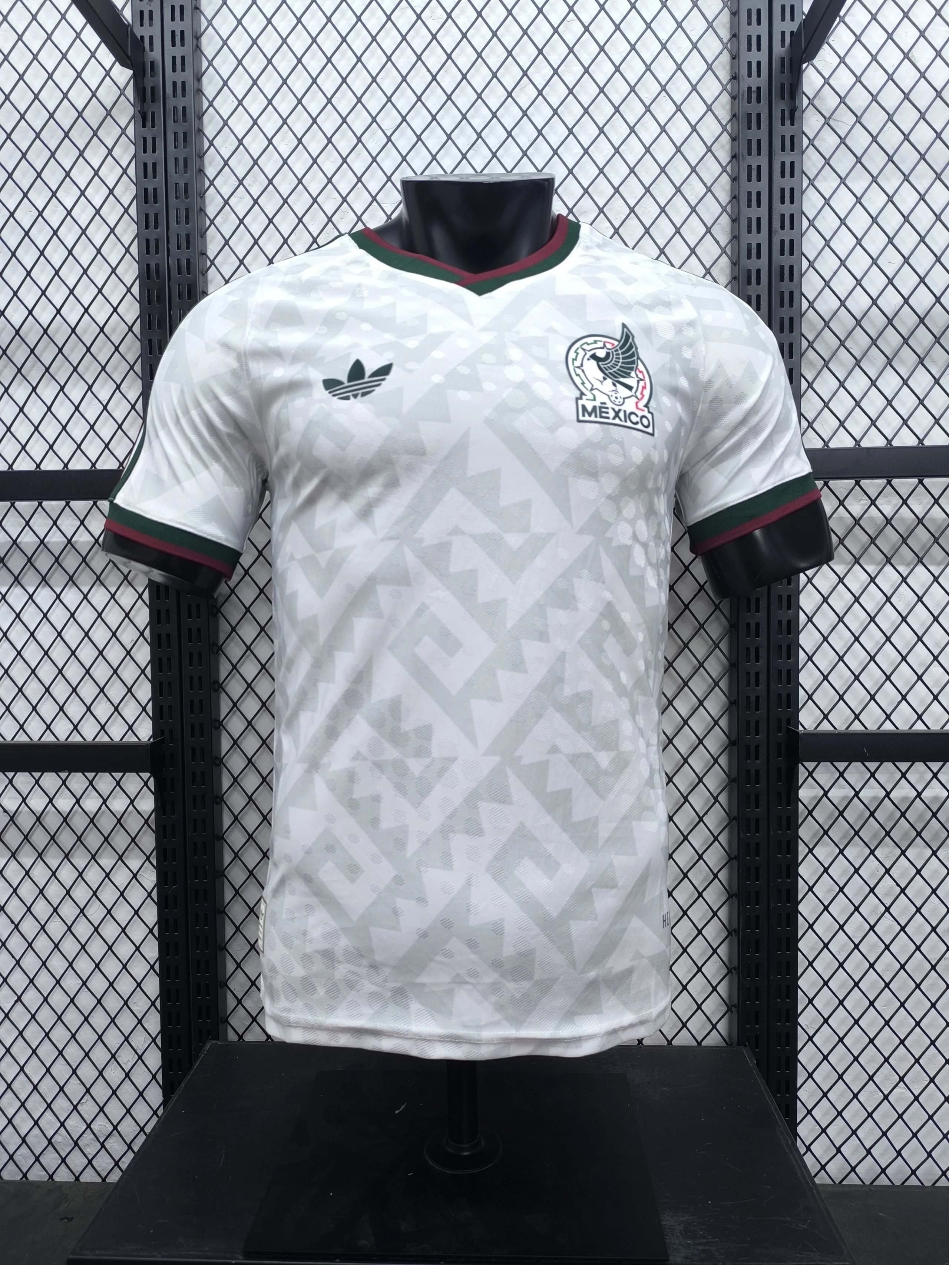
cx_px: 474
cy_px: 632
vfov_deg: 73.9
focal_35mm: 23
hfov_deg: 58.9
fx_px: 841
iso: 640
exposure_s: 1/50
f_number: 1.65
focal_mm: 6.14
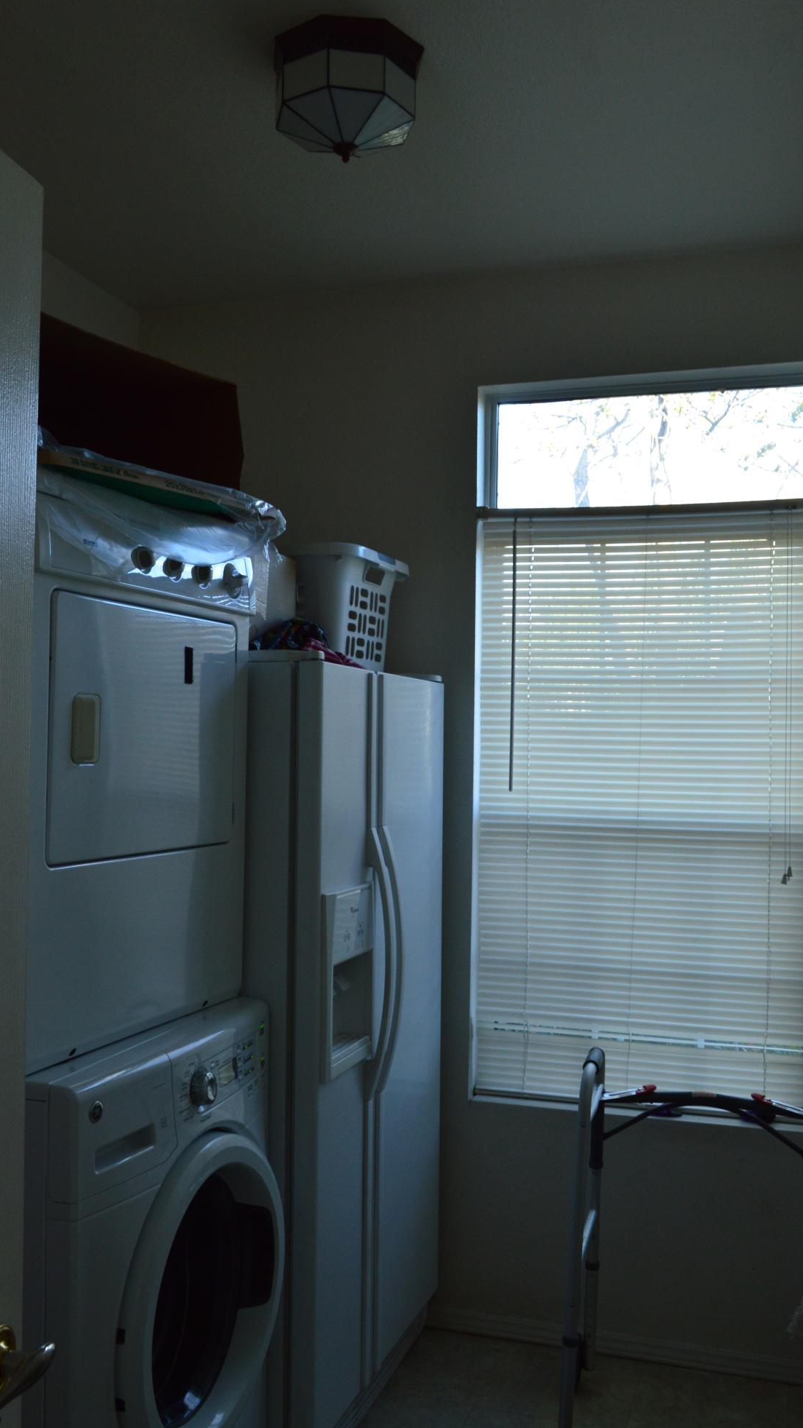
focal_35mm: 32
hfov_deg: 36.7
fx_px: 1211
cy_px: 726
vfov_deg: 61.0
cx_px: 398
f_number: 7.1
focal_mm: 20
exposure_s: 1/40
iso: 400
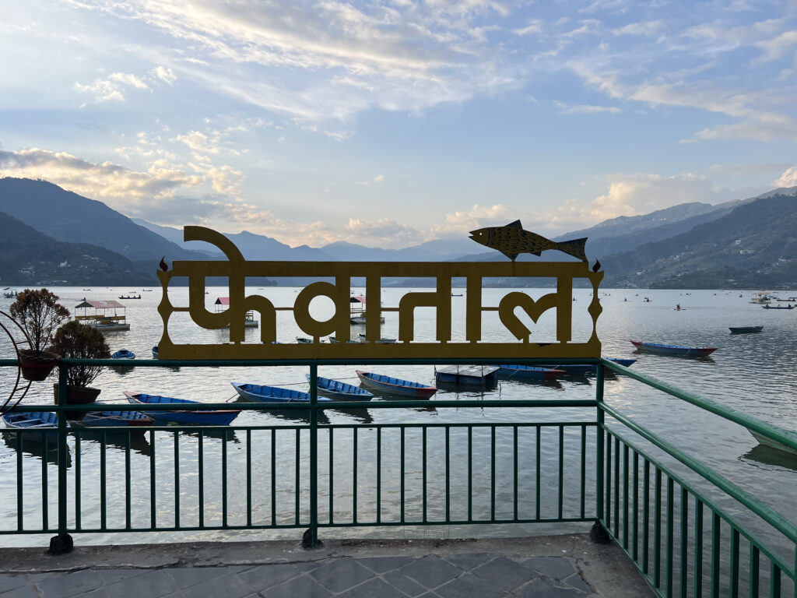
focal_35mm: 26
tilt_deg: -1.2
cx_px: 398
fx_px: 599
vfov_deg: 53.1
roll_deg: -0.4
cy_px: 299
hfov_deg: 67.3
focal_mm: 5.7
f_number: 1.5
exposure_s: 1/2123
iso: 50
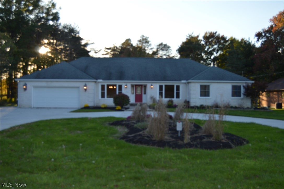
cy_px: 94
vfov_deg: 36.8
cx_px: 142
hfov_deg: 53.2
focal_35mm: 36
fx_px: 284
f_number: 4.5
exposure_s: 1/200
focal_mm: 24
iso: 100
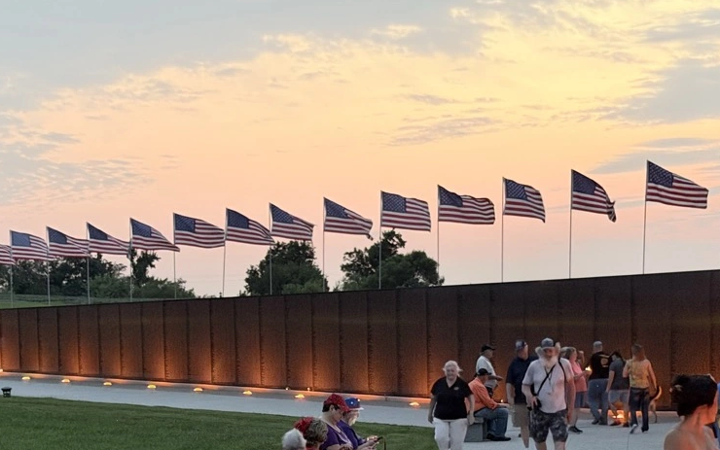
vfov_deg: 14.6
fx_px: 1727
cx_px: 345
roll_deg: +2.3
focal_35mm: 88
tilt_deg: -3.3
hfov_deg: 23.5
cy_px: 465
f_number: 1.78
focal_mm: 6.76
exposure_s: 1/24
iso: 640
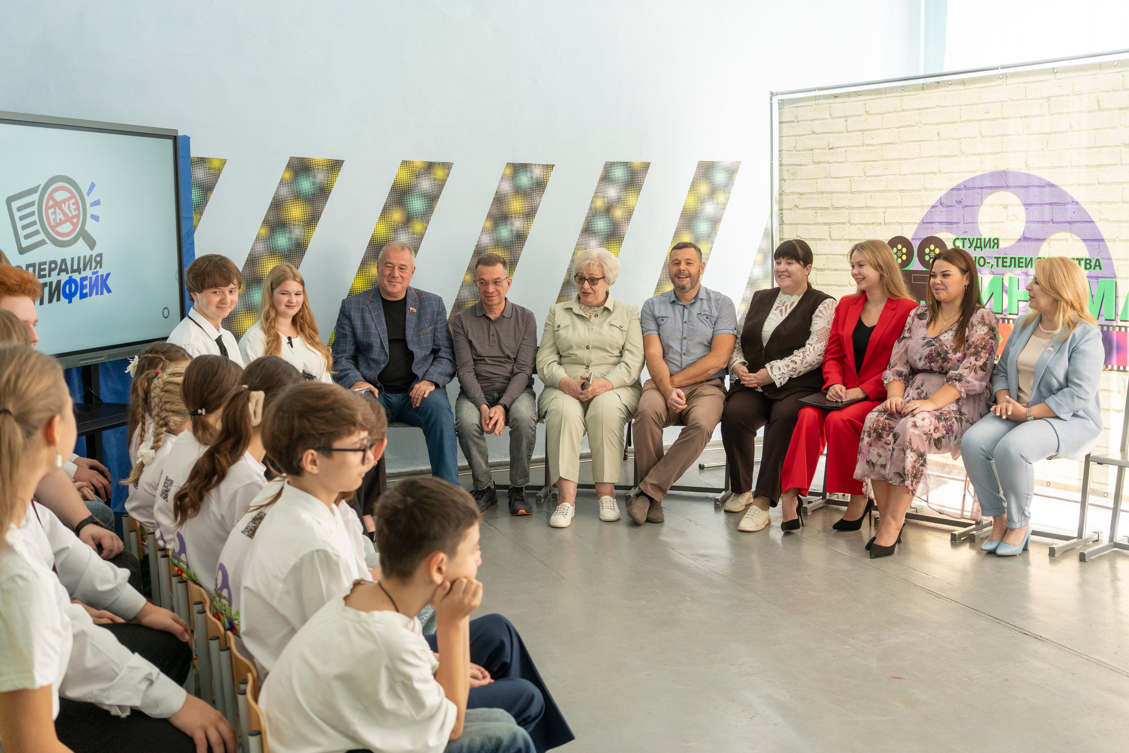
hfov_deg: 50.2
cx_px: 614
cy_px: 346
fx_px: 1202
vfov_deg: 34.8
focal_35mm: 38
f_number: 4
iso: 320
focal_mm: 35
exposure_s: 1/160
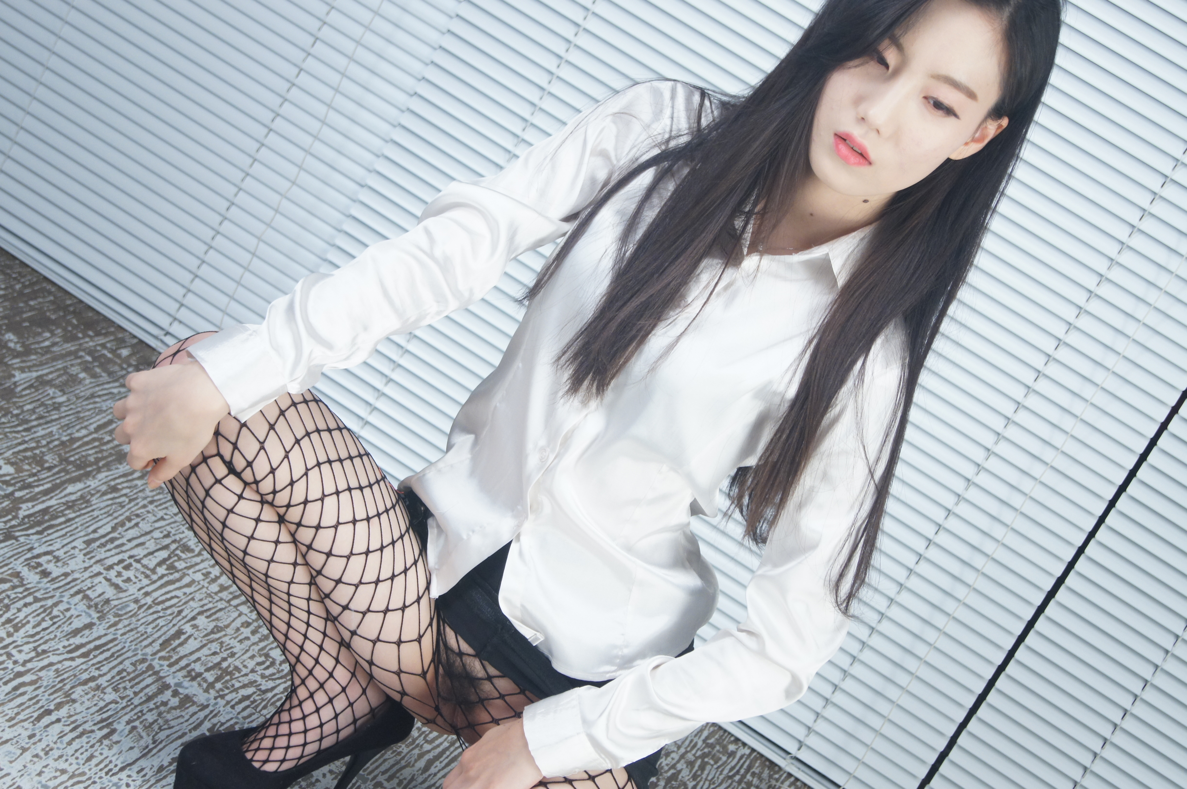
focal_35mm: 75
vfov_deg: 18.1
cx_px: 594
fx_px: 2470
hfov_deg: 27.0
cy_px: 394
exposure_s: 1/125
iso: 800
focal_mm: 50
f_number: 5.6
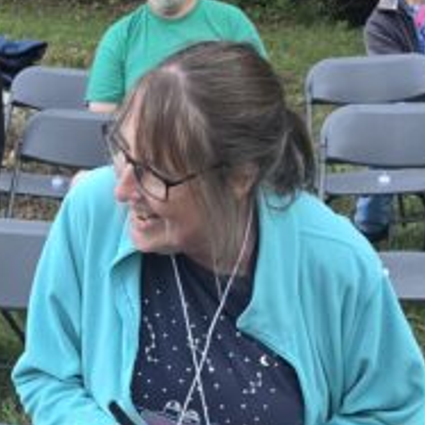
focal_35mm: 87
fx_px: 1208
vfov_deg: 19.1
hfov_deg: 19.9
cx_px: 150
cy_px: 468
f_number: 1.8
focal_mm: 5.4
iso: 160
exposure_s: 1/180
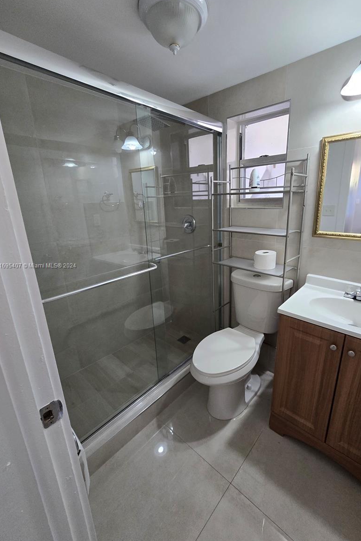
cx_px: 201
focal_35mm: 14
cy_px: 266
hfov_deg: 80.9
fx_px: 211
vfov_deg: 104.2
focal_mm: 2.2
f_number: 2.2
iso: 250
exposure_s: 1/60.2
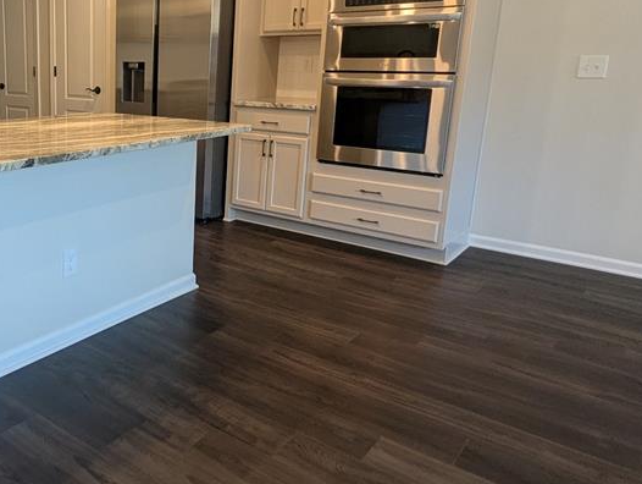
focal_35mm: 31
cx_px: 89
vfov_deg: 45.3
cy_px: 191
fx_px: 576
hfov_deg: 52.6
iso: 112
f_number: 2.2
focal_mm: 2.35
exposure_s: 1/40
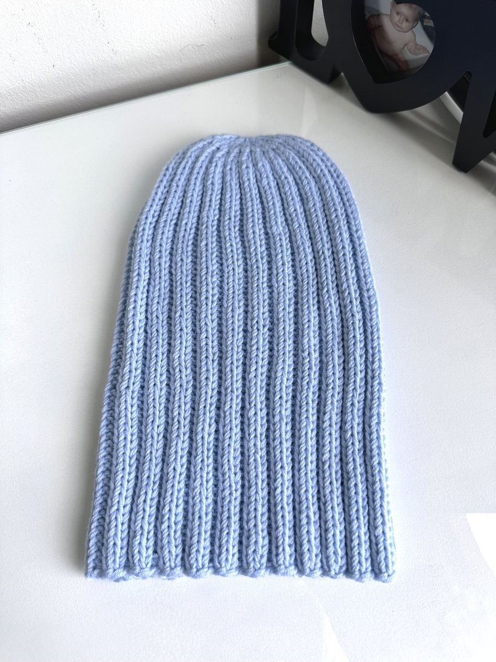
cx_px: 248
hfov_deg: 56.8
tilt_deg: -70.2
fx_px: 459
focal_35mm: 24
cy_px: 331
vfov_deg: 71.6
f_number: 1.78
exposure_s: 1/160
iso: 64
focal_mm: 6.86
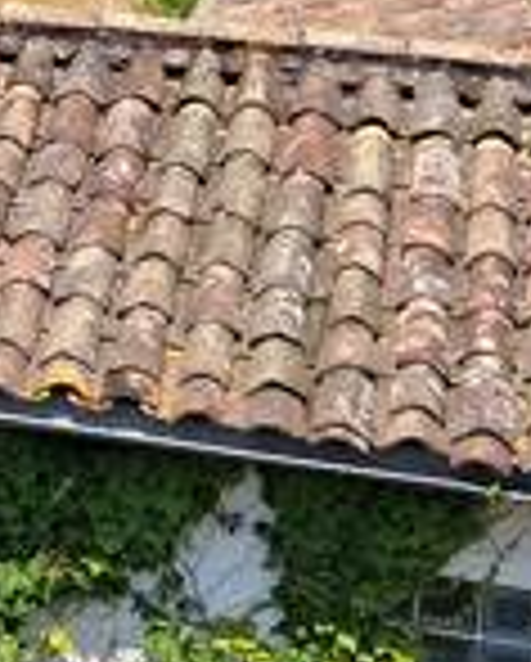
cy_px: -302
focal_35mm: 143
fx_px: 2803
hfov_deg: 10.0
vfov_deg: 12.8
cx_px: -558
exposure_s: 1/500
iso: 50
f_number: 1.8
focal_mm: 4
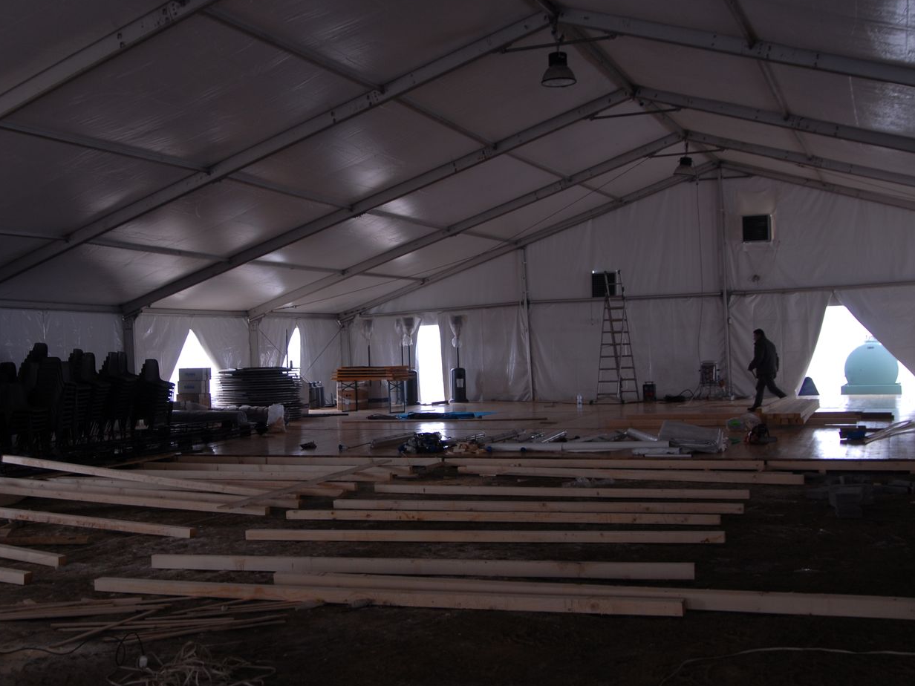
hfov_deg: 41.8
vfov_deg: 32.2
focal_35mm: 45
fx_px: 1189
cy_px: 327
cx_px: 348
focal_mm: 24
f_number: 4.5
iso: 125
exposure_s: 1/80
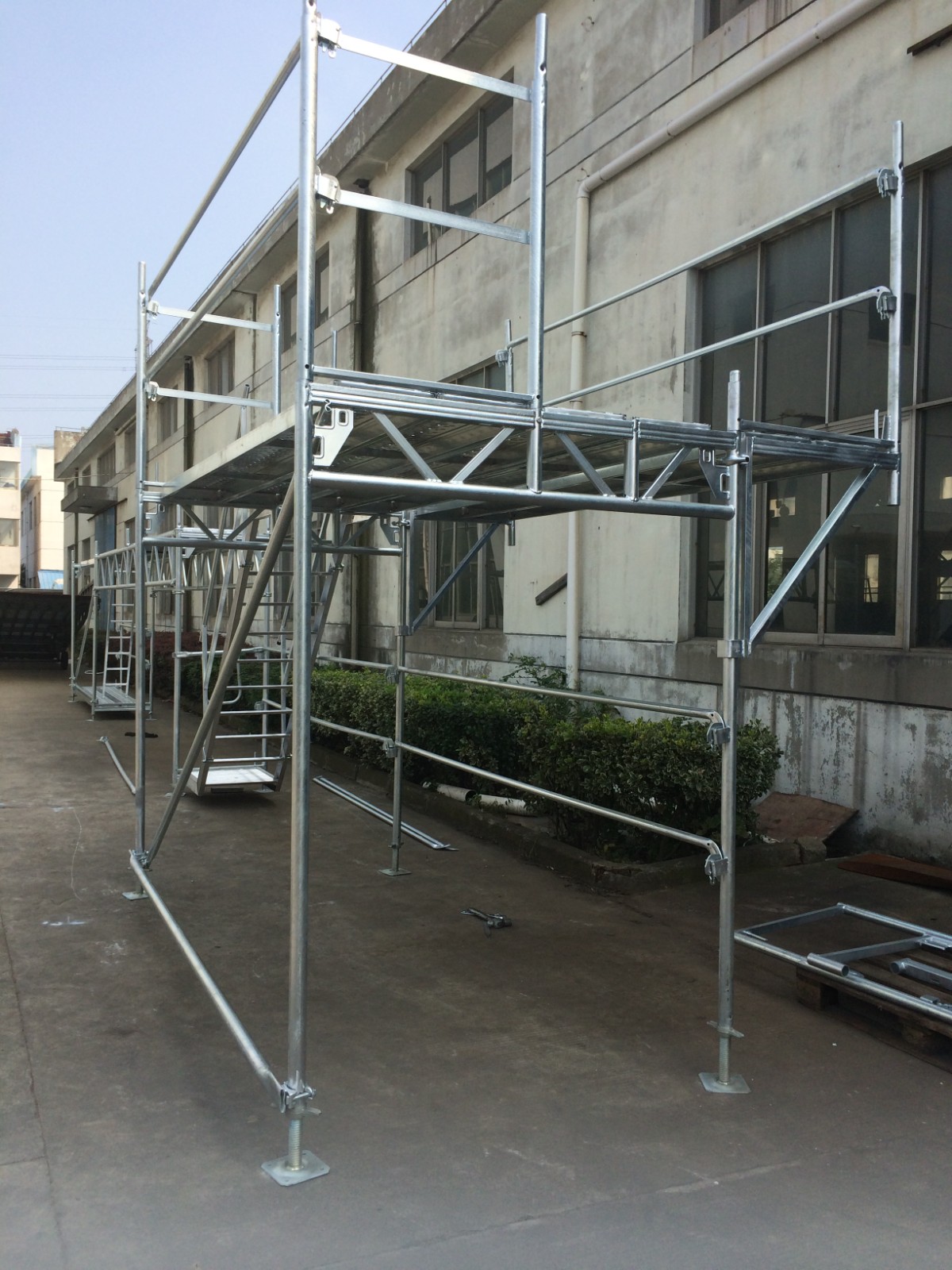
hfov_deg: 46.8
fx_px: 1100
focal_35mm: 30
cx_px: 476
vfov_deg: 60.0
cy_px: 635
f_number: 2.2
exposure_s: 1/1466
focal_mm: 4.12
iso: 32
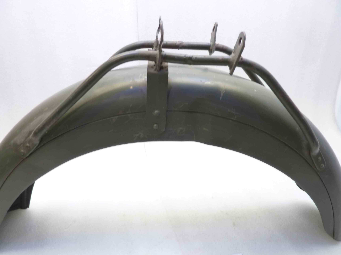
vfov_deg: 54.9
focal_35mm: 25
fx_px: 246
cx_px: 170
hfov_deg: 69.4
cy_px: 128
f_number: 3.3
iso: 125
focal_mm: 4.1
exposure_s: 1/8
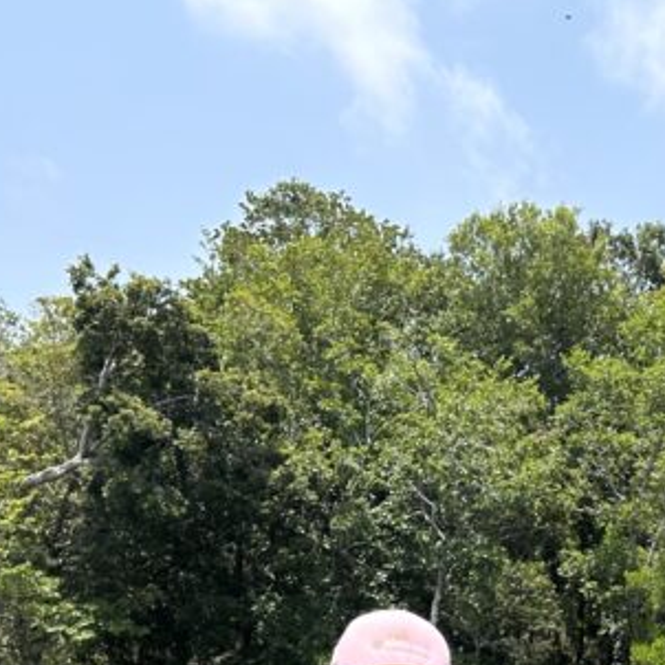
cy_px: 764
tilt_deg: -3.1
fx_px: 1565
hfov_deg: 23.2
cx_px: 639
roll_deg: -5.2
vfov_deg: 22.4
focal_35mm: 72
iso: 80
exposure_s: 1/4016
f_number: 1.78
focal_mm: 6.86
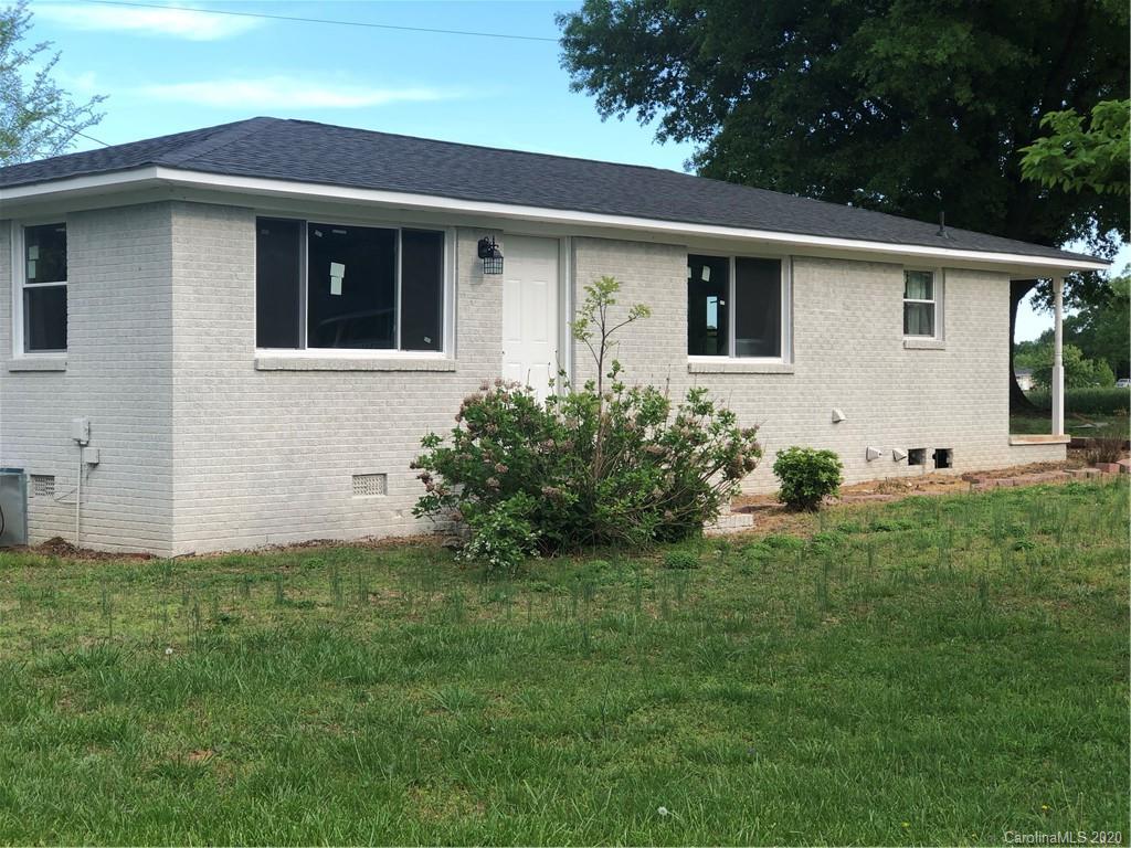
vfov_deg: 25.7
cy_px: 424
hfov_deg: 33.8
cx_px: 566
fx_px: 1862
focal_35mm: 57
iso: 20
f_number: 2.8
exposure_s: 1/188
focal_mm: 6.6
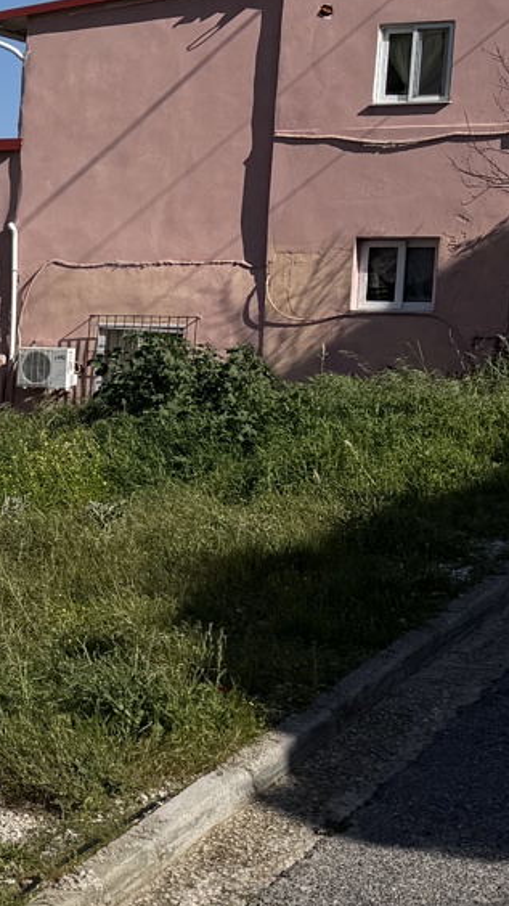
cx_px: -554
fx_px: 2137
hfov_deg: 11.9
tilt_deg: -4.0
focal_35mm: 89
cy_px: 504
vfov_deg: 23.9
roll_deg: -3.3
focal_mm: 6.76
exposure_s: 1/9091
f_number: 1.78
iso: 80
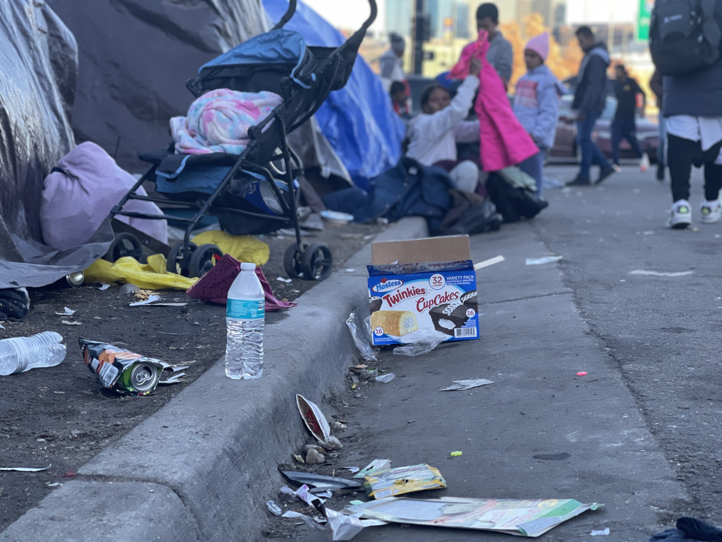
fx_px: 1335
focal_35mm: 64
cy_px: 271
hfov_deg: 30.3
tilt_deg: -9.4
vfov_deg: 22.9
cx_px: 361
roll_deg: -0.3
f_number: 2.2
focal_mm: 7.5
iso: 50
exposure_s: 1/121
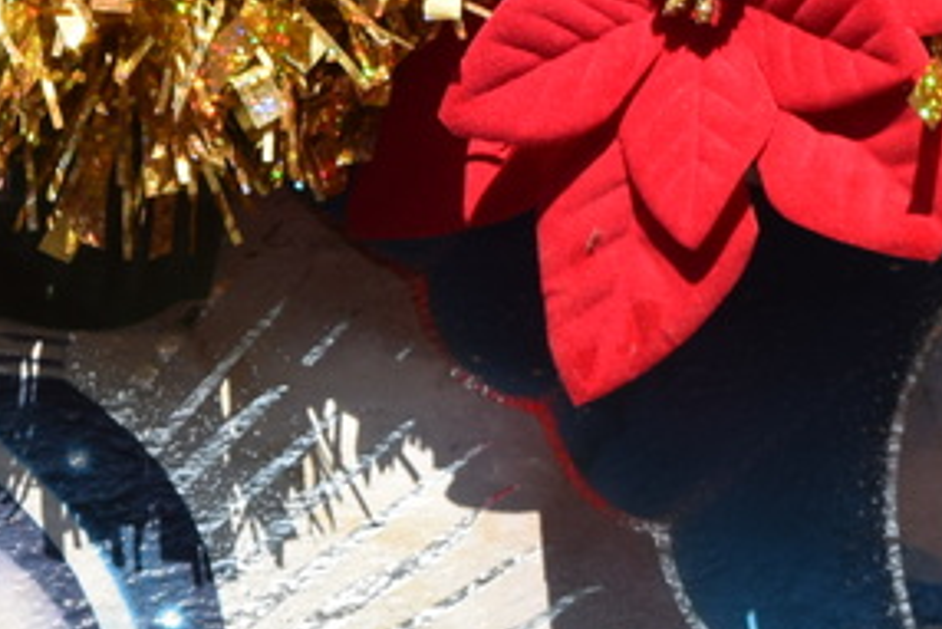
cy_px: 328
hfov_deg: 8.5
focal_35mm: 239
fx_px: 6257
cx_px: -191
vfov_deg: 5.8
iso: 200
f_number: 11
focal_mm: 38
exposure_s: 1/500
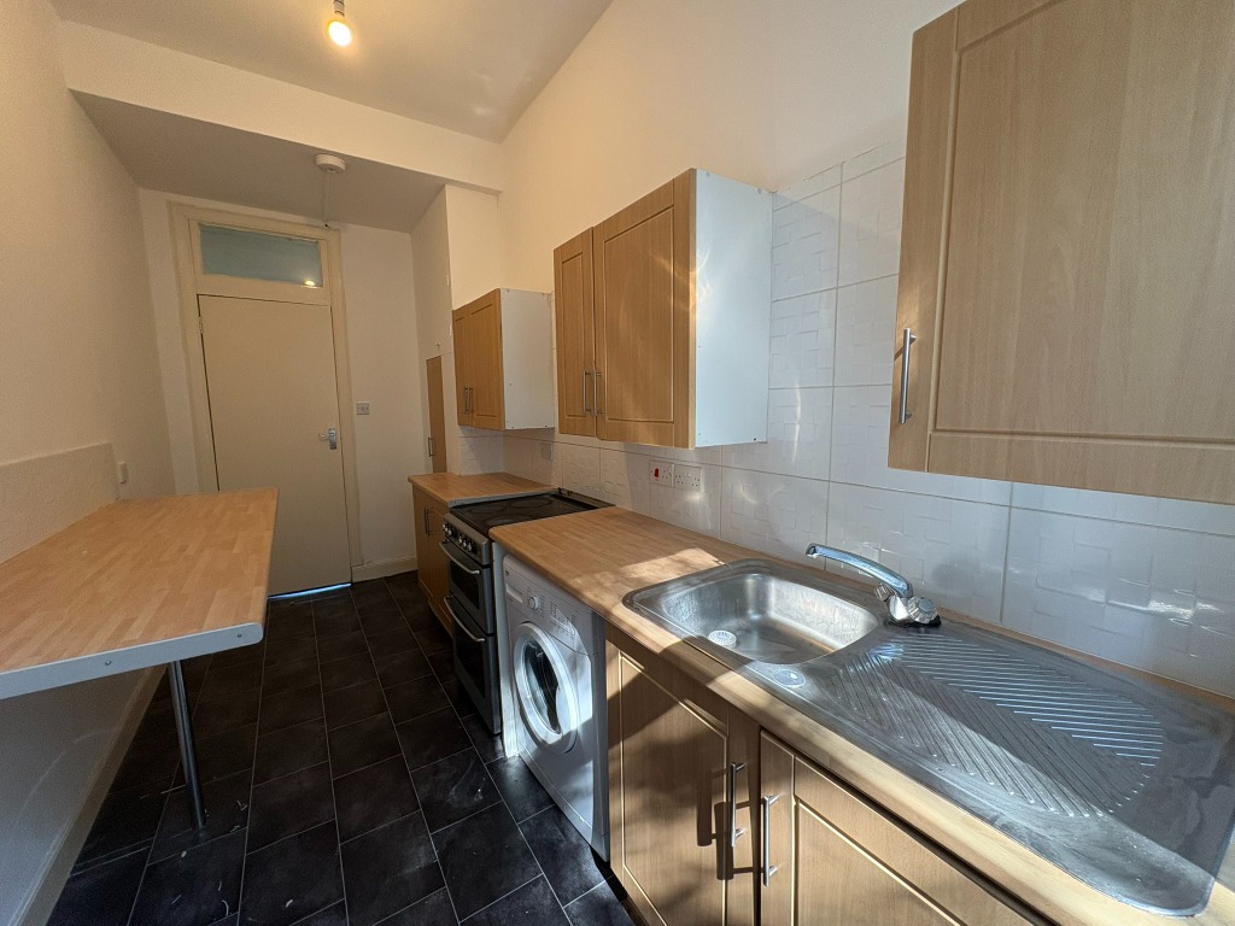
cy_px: 463
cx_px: 618
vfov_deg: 85.7
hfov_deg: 102.1
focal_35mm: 14
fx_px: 499
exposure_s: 1/100
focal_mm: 2.22
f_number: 2.2
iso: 200
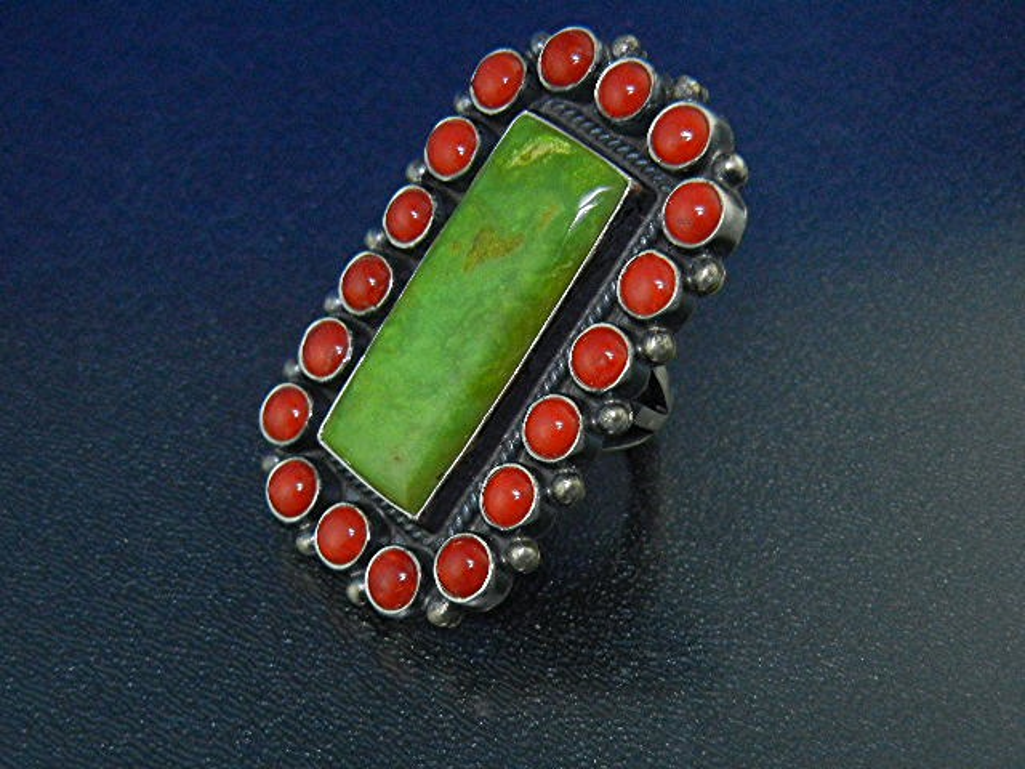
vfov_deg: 21.6
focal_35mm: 68
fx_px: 2014
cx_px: 512
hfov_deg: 28.6
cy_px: 384
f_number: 8.2
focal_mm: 12.2
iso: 800
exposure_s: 1/30
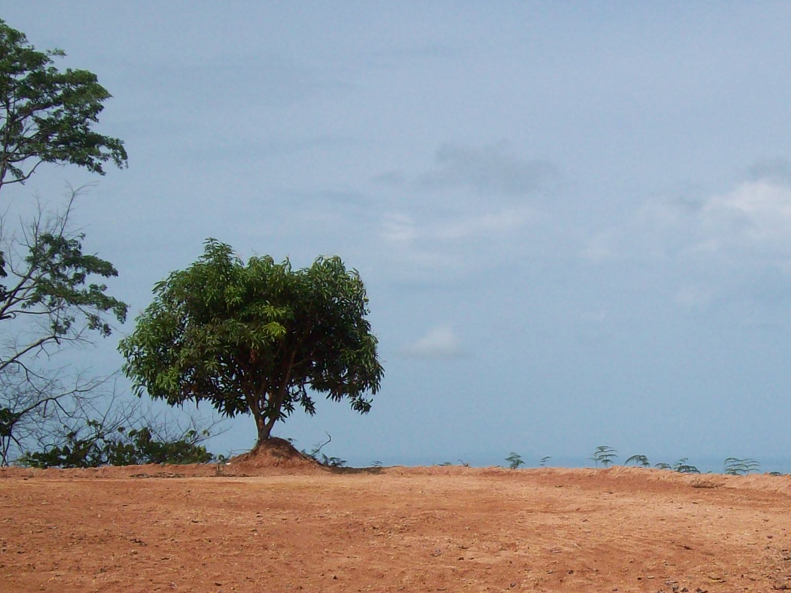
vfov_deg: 23.4
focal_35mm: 62
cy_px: 436
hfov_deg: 30.8
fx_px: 1417
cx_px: 570
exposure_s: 1/1063
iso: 80
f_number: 4.8
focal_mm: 6
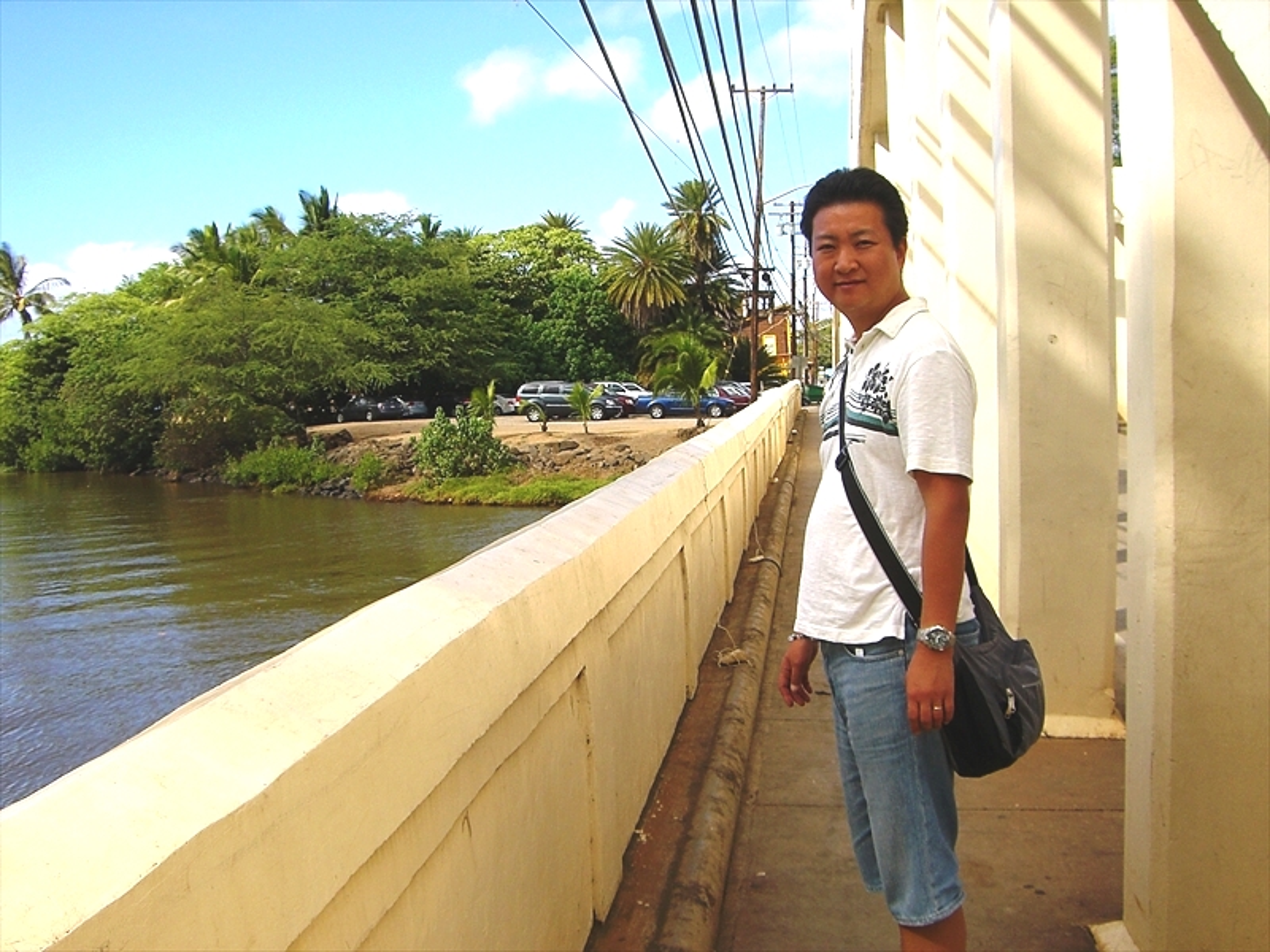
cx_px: 635
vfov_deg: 37.7
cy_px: 476
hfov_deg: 49.0
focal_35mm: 38
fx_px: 1394
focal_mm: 6.2
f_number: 4.3
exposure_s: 1/640
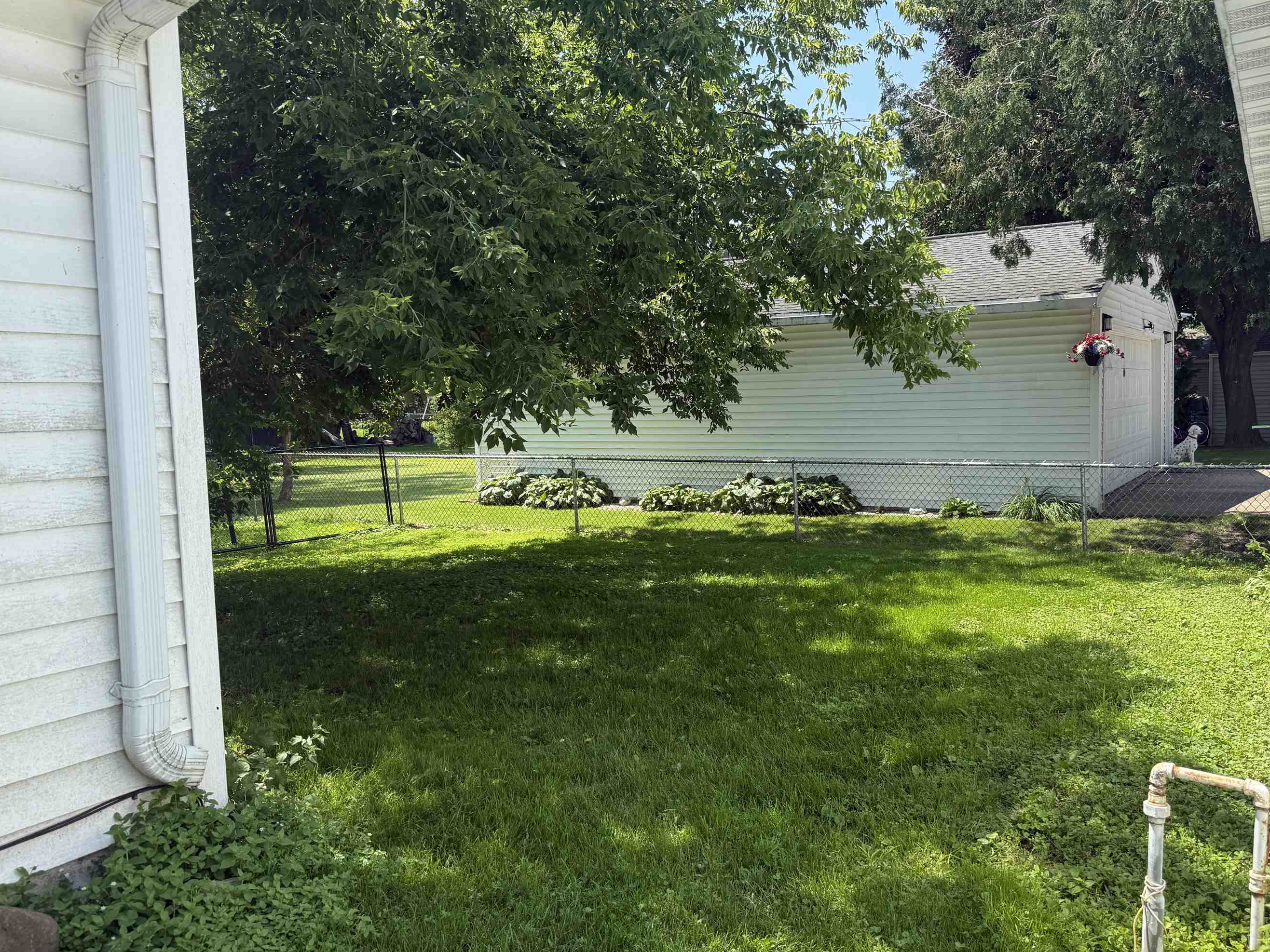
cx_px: 724
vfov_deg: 49.7
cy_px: 480
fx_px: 1027
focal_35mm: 28
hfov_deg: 63.2
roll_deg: +1.4
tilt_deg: -3.2
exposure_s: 1/1410
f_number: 1.78
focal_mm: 6.76
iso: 80
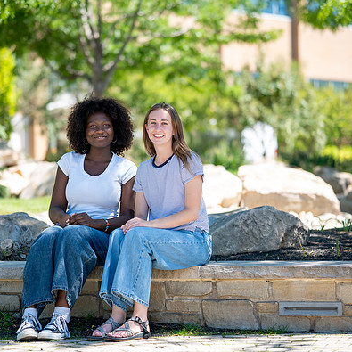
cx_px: 157
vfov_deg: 15.0
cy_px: 176
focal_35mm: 116
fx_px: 1335
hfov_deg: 15.0
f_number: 1.8
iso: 100
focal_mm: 85
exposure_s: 1/1000
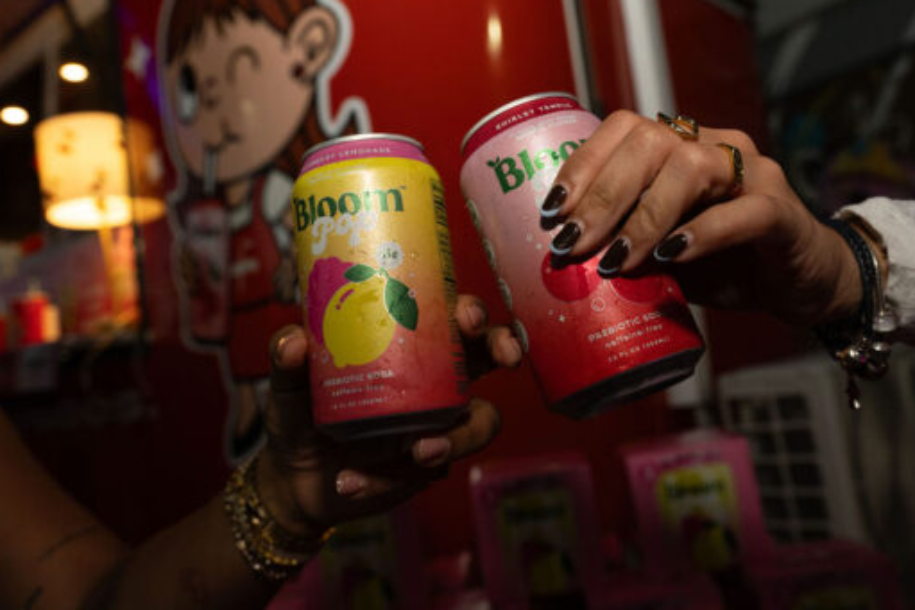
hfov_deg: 57.2
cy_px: 297
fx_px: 839
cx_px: 479
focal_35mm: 33
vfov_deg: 40.0
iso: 800
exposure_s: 1/160
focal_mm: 25
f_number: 4.5
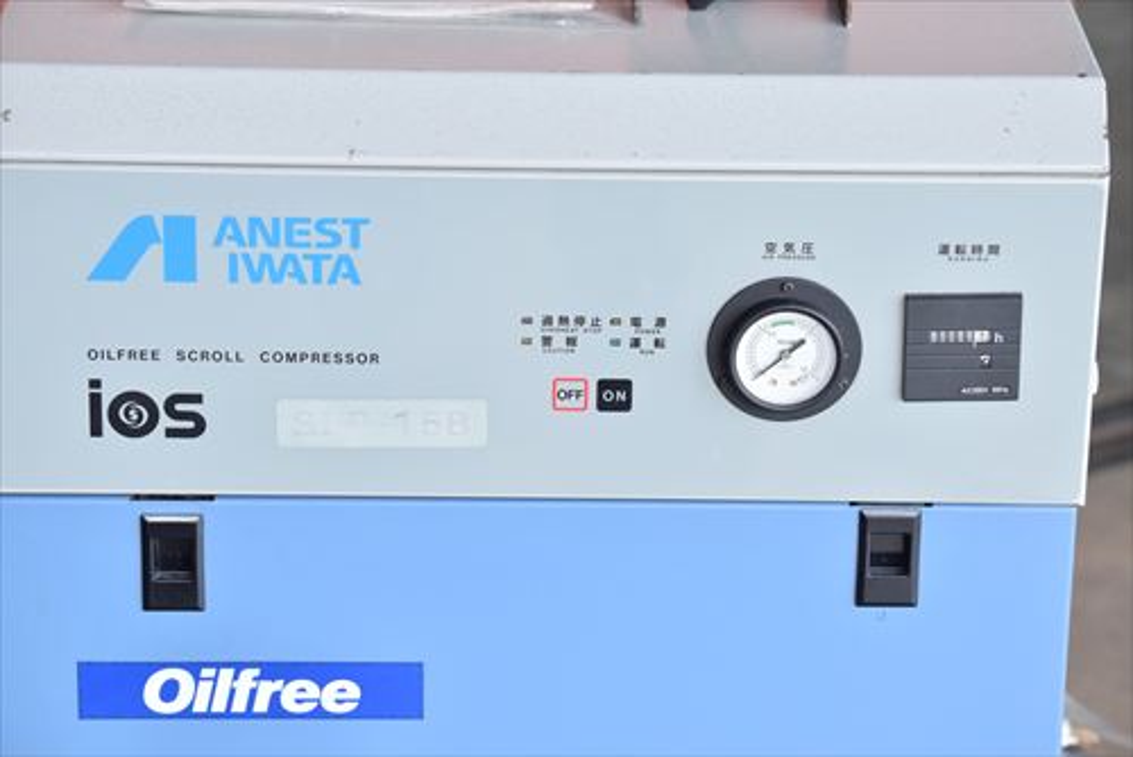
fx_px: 3306
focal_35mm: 105
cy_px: 378
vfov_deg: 13.1
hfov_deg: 19.4
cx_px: 566
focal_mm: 70
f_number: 6.3
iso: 1250
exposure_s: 1/500
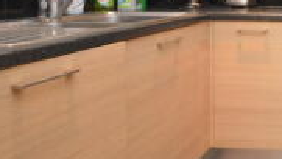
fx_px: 339
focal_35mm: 45
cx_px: 338
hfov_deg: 35.5
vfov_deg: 25.1
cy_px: -1
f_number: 4.2
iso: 2200
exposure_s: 1/60
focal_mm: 11
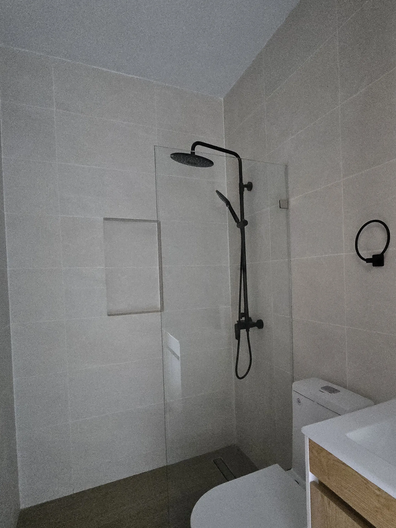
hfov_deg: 67.9
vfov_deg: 84.6
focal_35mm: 19
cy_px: 281
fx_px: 290
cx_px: 241
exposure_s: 1/40
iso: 1600
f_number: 2.2
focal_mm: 2.2
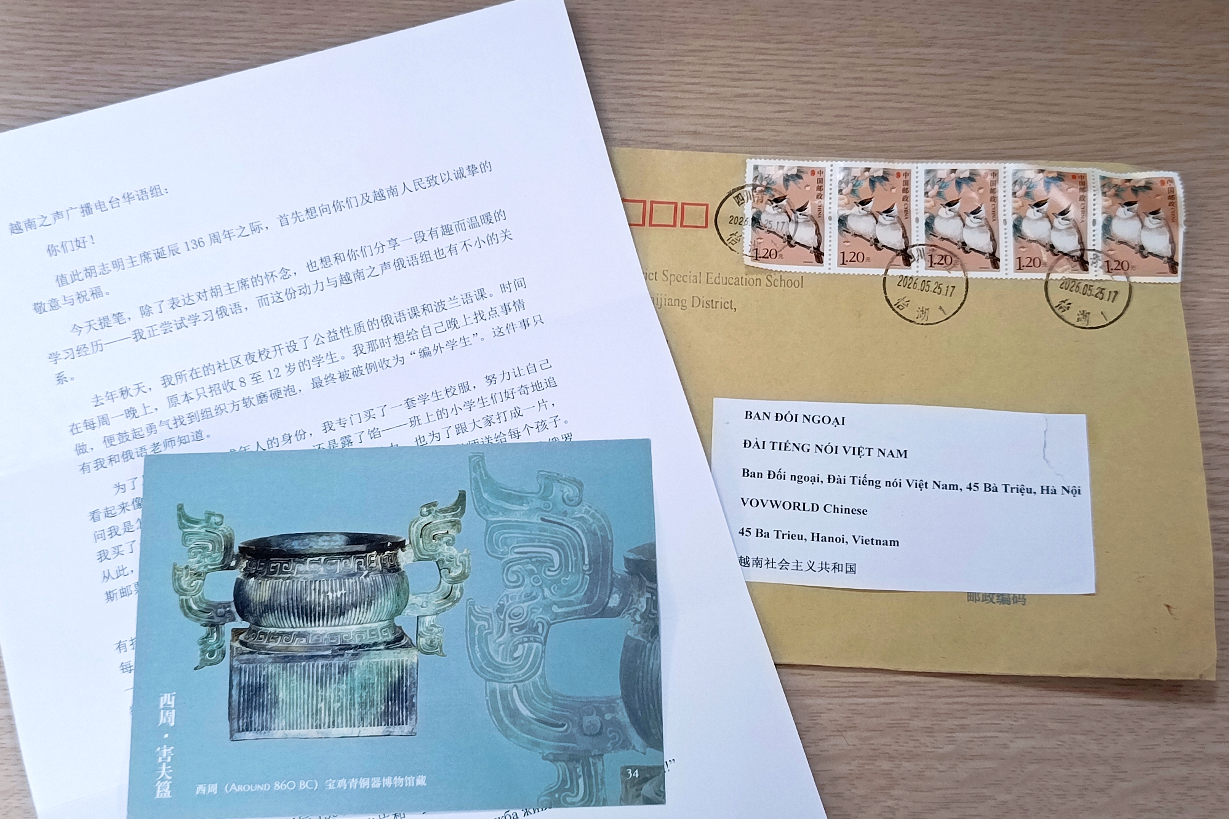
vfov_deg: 27.0
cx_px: 615
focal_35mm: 50
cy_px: 425
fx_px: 1707
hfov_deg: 39.6
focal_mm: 5.24
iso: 601
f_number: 1.7
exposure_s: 1/100
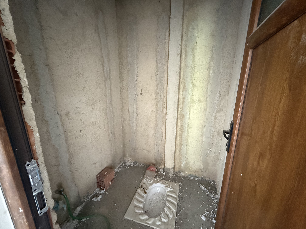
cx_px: 153
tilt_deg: -13.7
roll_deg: -0.4
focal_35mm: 14
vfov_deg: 85.7
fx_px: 124
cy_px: 114
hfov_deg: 102.1
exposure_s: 1/60
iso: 1250
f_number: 2.2
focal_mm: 2.22
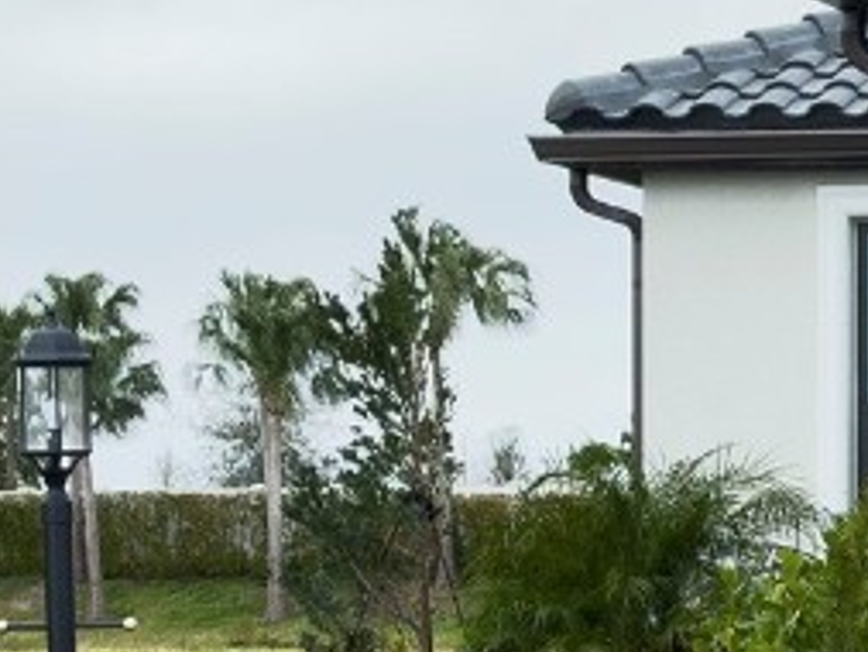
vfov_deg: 7.6
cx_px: 1132
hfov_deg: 10.0
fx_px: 4867
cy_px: 546
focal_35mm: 194
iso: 80
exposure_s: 1/1500
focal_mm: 6.86
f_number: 1.8
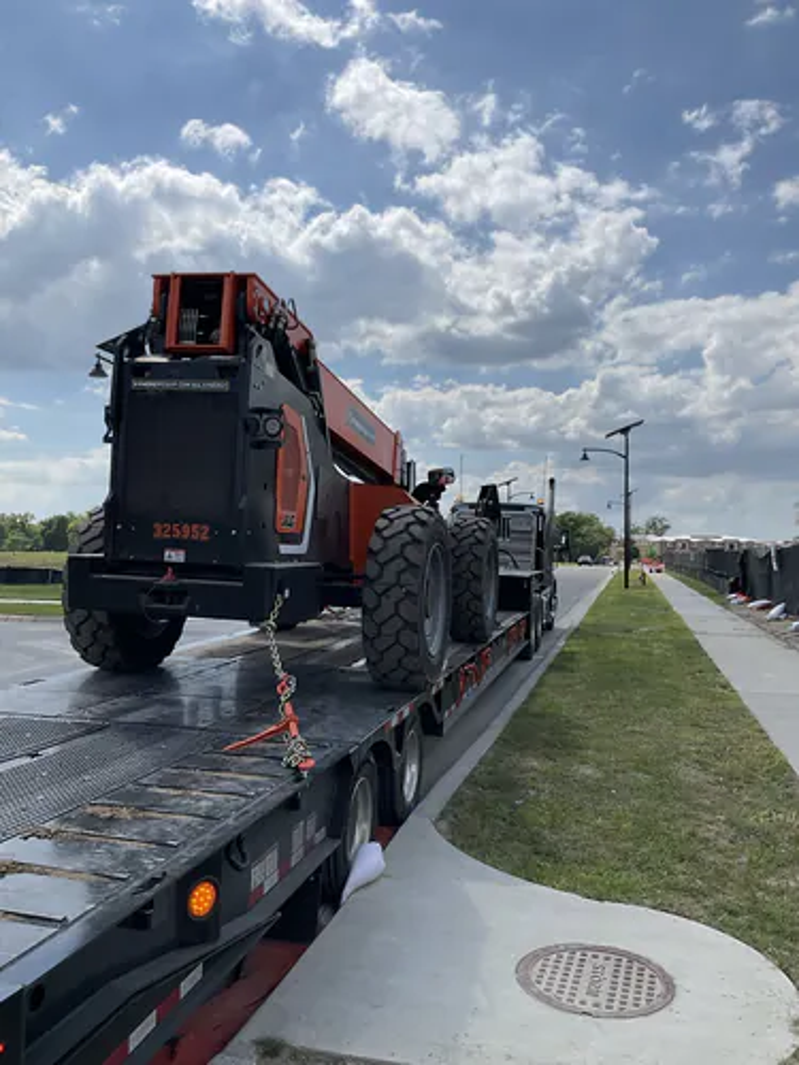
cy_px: 532
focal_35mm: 29
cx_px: 400
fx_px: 892
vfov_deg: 61.7
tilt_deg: +1.8
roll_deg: -1.9
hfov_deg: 48.2
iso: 16
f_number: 1.8
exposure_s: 1/3788
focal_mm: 3
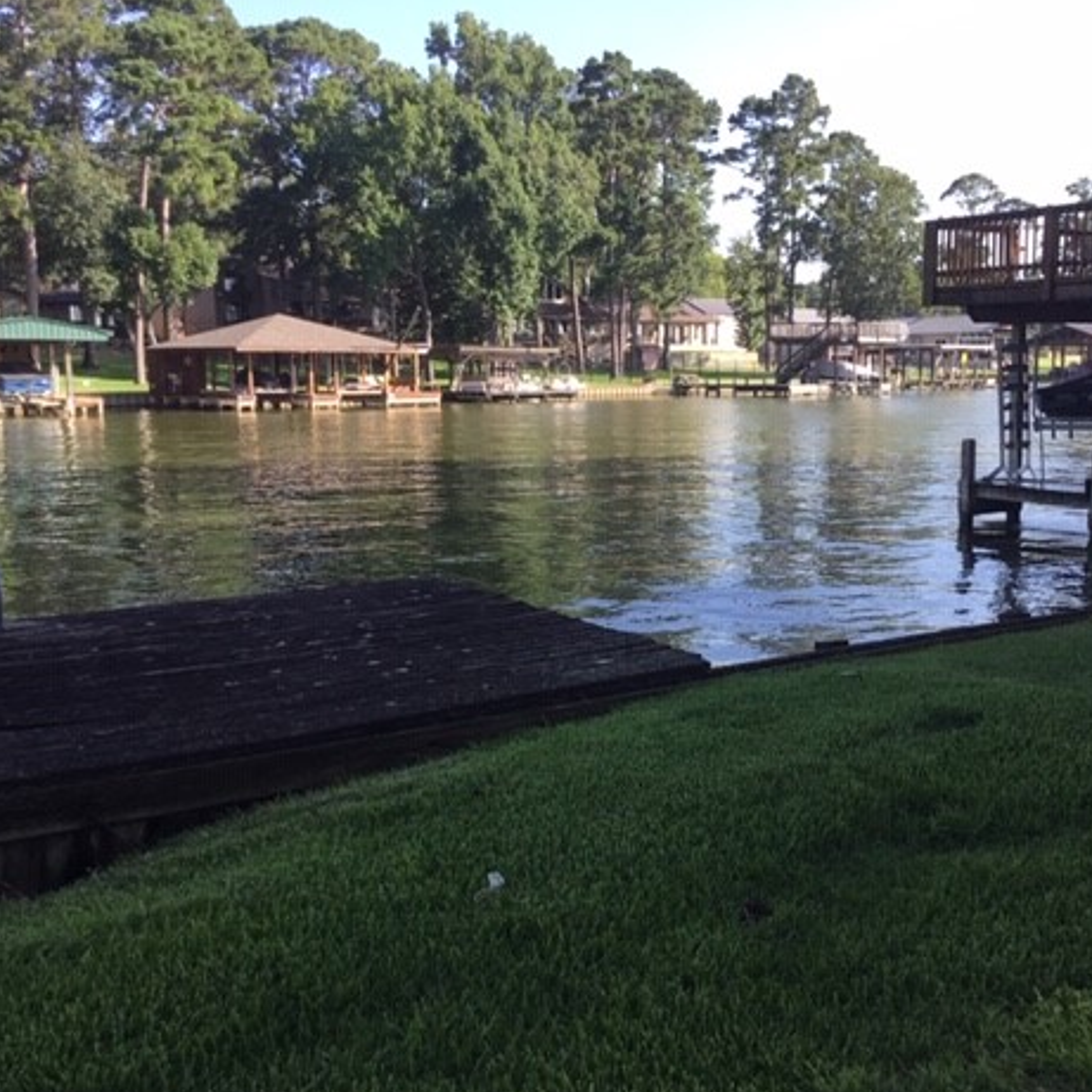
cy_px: 559
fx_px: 1356
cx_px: 670
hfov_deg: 43.6
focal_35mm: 38
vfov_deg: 43.9
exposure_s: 1/301
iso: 25
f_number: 2.4
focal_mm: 3.3
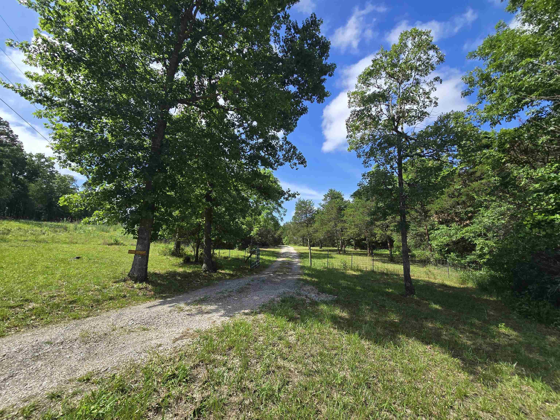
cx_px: 280
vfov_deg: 89.9
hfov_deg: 106.2
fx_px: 210
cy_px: 210
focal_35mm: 13
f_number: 2.2
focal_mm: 2.2
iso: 50
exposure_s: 1/1453
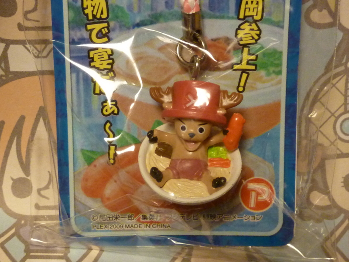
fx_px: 635
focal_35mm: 63
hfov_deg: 30.7
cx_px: 174
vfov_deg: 23.3
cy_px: 131
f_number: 3.5
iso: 400
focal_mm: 5.7
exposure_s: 1/30
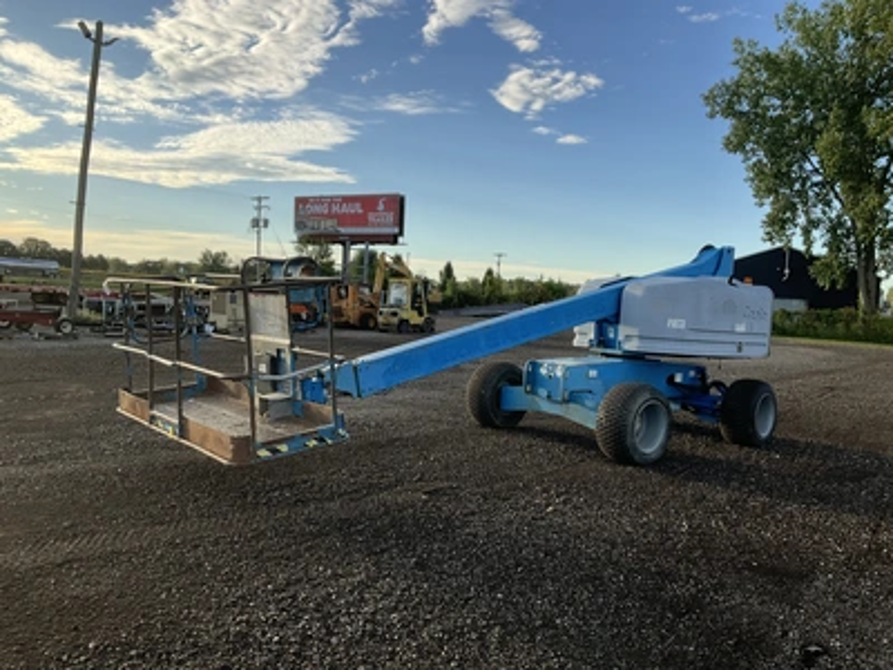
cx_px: 446
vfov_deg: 48.2
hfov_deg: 61.7
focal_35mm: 29
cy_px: 335
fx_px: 748
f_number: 1.8
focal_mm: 3
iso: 25
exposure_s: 1/944
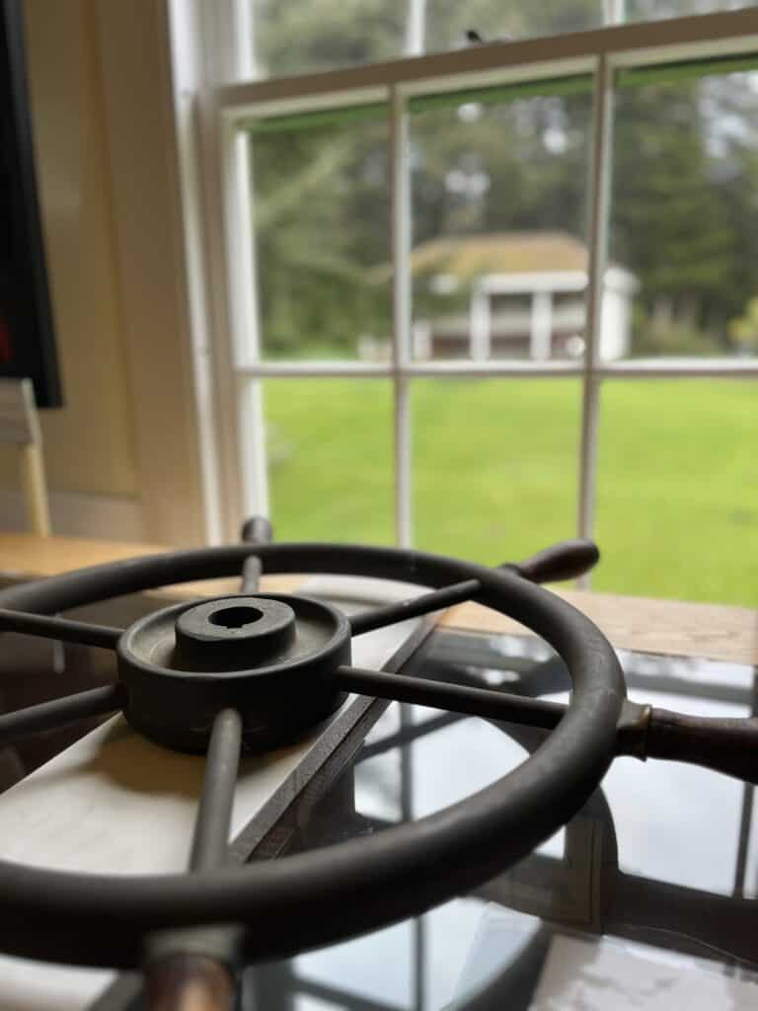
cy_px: 506
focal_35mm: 26
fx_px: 759
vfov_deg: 67.3
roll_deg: +1.1
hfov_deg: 53.1
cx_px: 379
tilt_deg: -12.8
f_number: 1.6
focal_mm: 5.1
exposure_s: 1/136
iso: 32
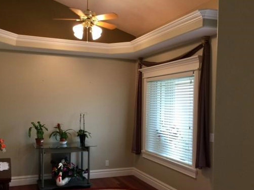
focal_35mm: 37
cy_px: 117
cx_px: 113
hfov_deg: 50.1
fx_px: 271
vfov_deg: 38.4
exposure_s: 1/30
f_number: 2.2
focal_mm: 4.15
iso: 50
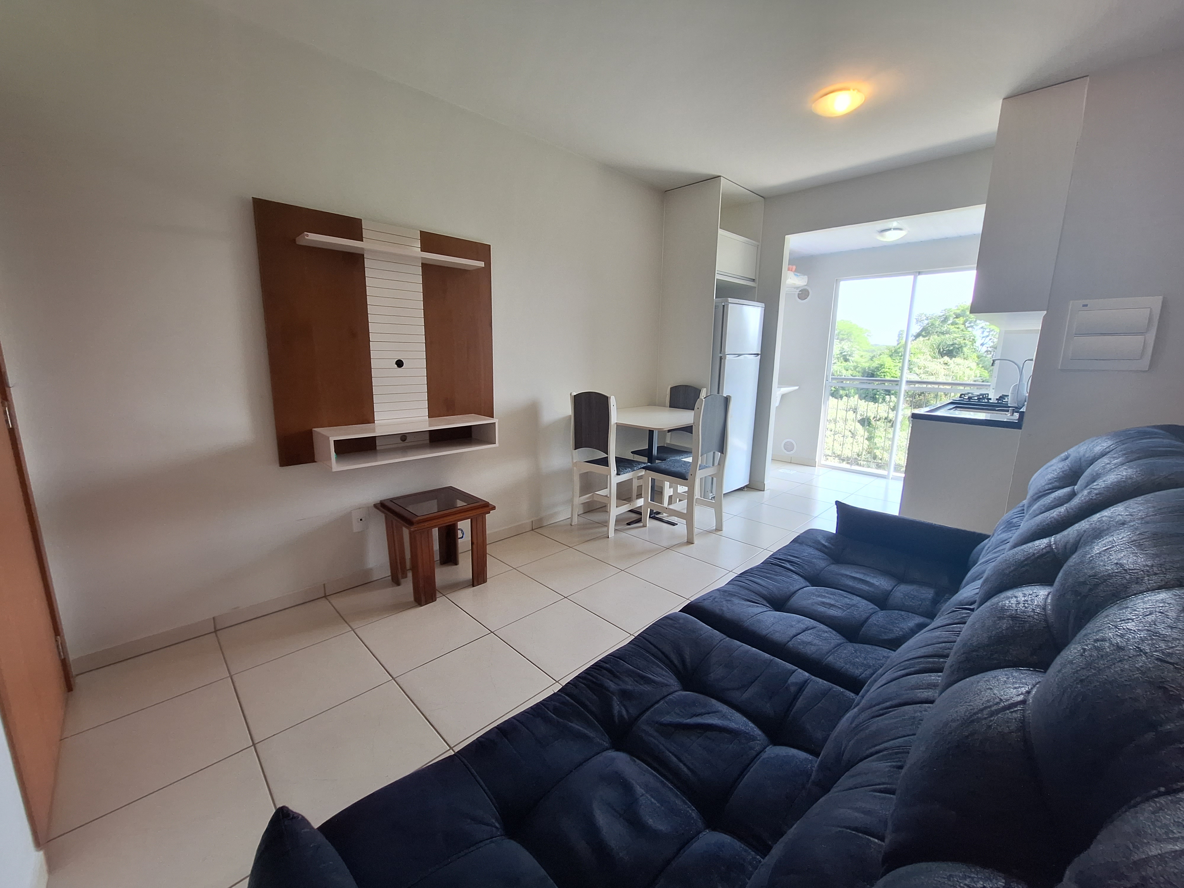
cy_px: 444
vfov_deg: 89.9
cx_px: 592
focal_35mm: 13
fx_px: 445
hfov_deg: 106.2
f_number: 2.2
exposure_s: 1/120
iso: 80
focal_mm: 1.74
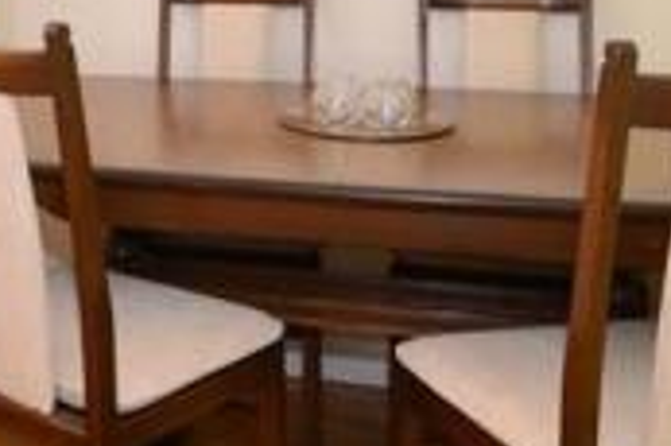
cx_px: 39
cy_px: -145
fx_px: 1061
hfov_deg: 32.9
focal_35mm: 57
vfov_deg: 21.3
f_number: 5
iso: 200
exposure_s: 1/30
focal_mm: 10
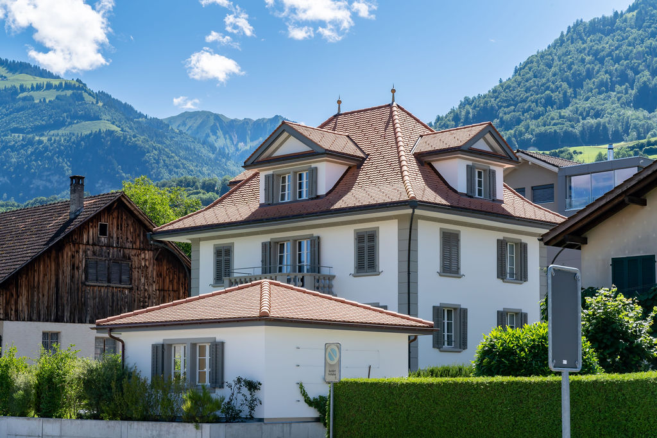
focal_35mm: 70
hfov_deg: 28.8
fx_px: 1278
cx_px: 328
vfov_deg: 19.5
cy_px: 219
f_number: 16
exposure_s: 1/200
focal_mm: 70
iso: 250
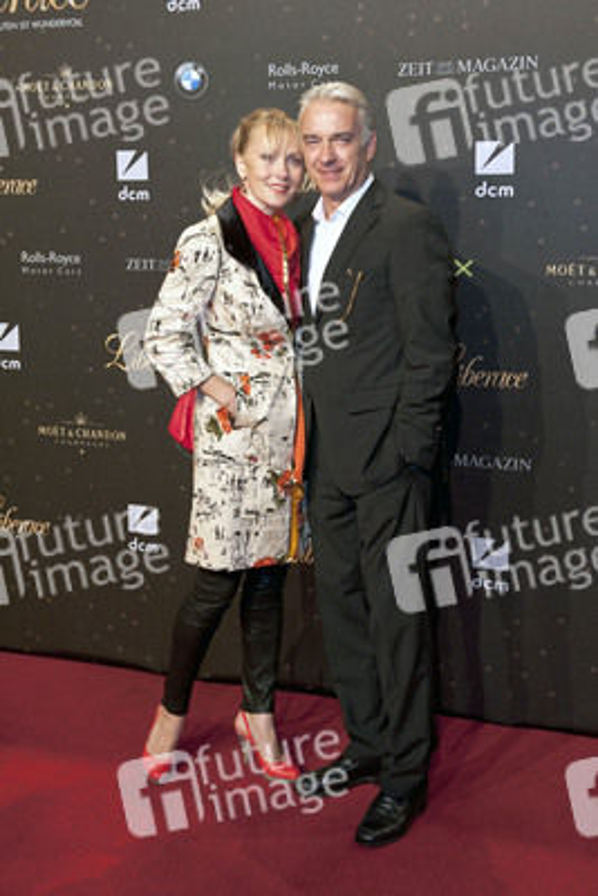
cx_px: 299
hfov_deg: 28.1
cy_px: 448
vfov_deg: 41.1
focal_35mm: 48
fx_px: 1195
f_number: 4
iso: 1250
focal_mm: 48
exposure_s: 1/200
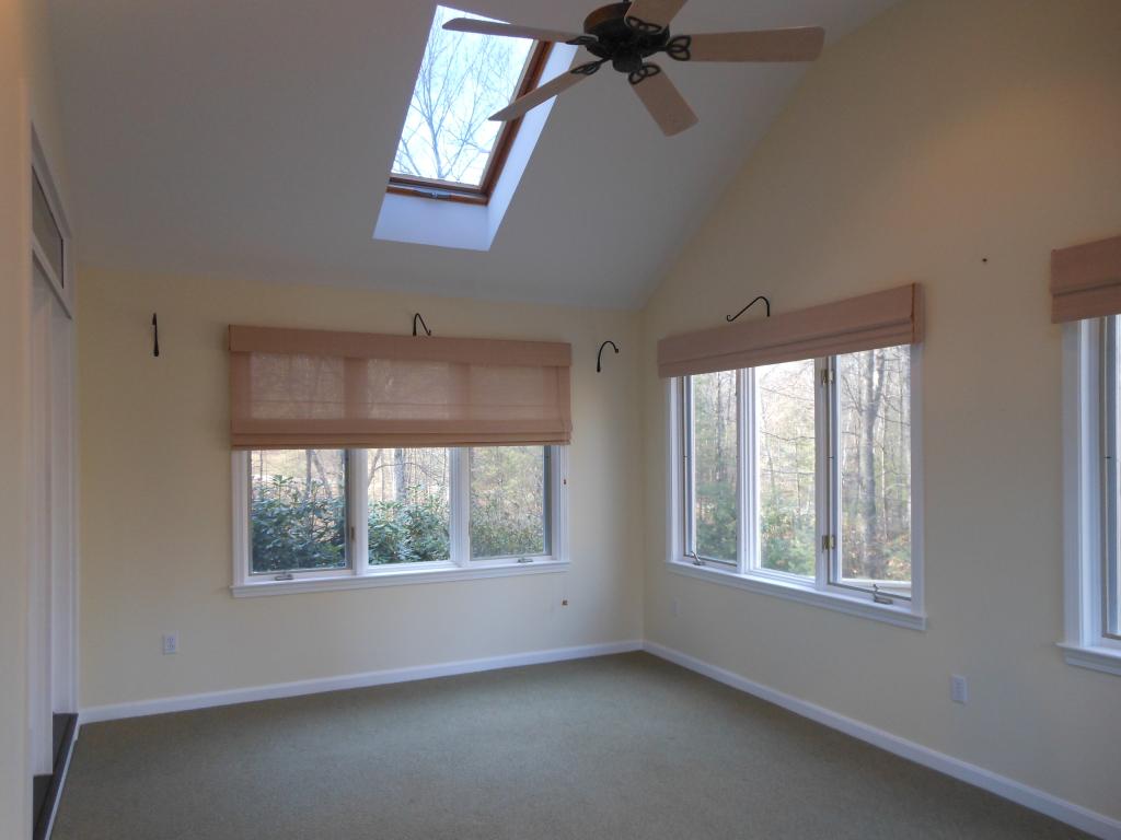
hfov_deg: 69.4
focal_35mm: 25
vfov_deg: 54.9
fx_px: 810
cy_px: 420
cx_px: 560
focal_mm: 4.5
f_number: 3.2
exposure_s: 1/30
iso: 160
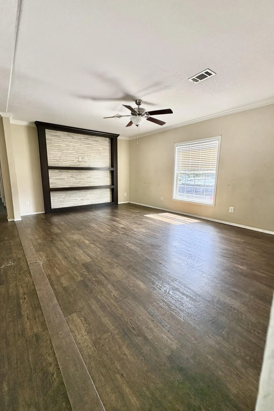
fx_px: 171
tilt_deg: -9.1
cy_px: 204
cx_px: 125
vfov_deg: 100.4
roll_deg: -0.5
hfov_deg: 77.1
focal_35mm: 15
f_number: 2.2
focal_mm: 2.22
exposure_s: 1/99
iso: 200
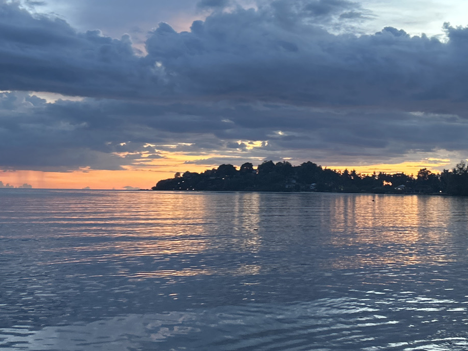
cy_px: 97
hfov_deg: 33.2
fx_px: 771
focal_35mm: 57
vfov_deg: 25.4
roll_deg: -1.2
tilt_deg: +6.4
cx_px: 343
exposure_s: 1/60
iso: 200
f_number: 1.5
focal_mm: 5.7
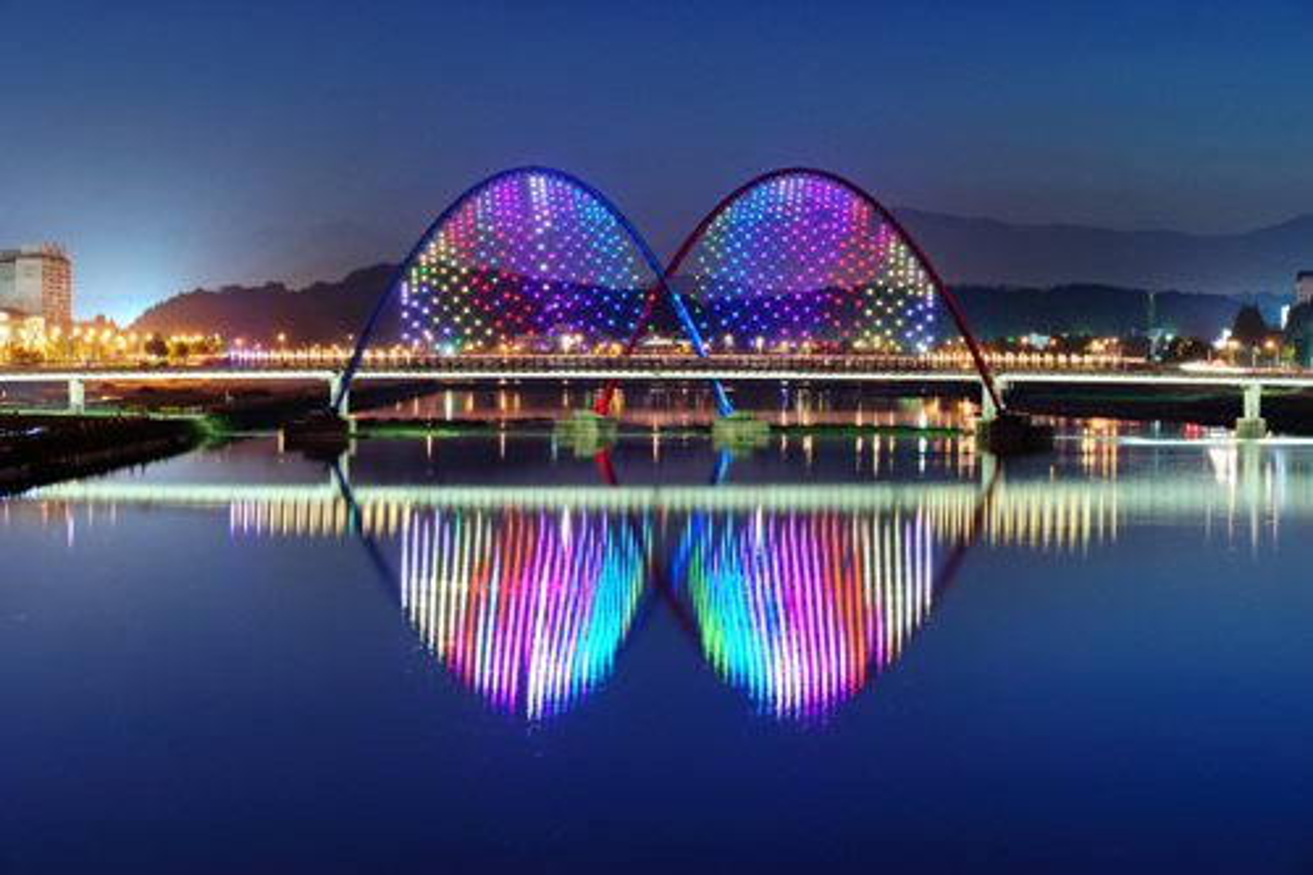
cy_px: 438
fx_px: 3099
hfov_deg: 23.9
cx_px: 656
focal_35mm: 85
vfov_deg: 16.1
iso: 200
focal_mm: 85
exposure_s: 15
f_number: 8
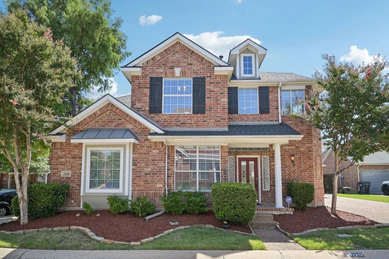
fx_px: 216
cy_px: 130
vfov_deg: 61.8
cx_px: 194
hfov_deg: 84.0
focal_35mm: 20
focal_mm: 20
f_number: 9
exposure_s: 1/200
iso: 250
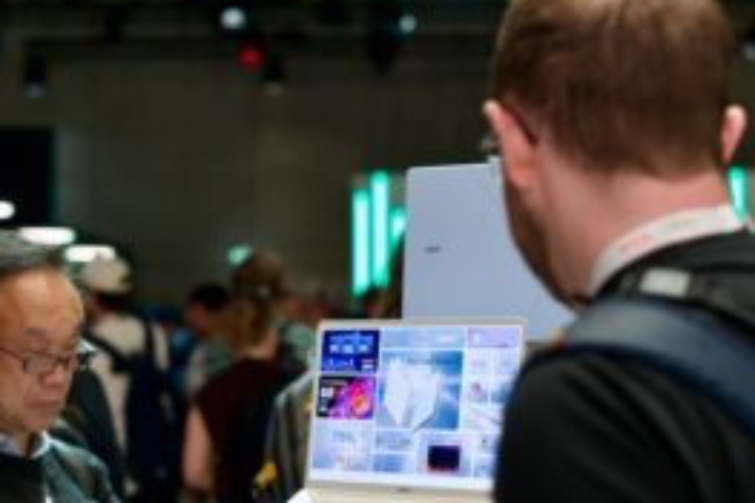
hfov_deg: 24.8
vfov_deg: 16.6
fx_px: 1719
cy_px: 372
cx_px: 367
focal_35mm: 82
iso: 250
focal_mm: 50
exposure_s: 1/60
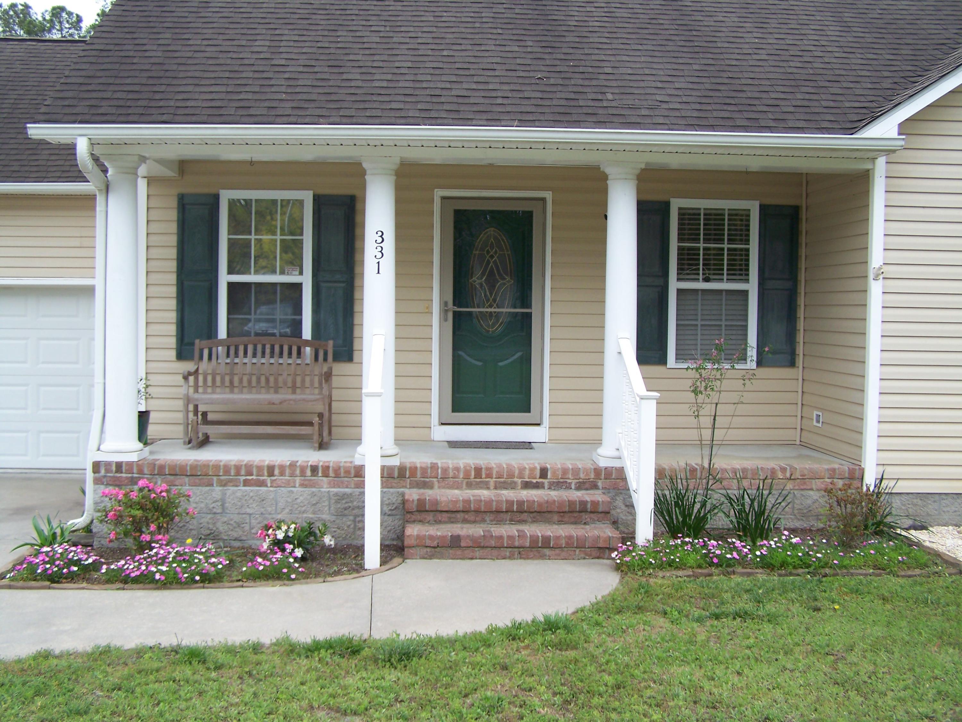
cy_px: 361
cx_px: 481
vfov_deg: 37.7
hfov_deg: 49.0
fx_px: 1056
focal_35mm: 38
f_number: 2.8
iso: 64
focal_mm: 6.3
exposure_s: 1/320
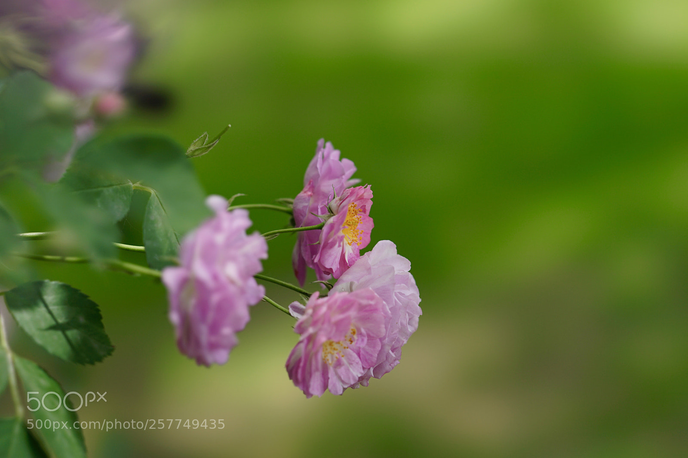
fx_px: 1911
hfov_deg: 20.4
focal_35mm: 100
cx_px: 344
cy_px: 229
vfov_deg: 13.7
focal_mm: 100
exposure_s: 1/200
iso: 100
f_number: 5.6
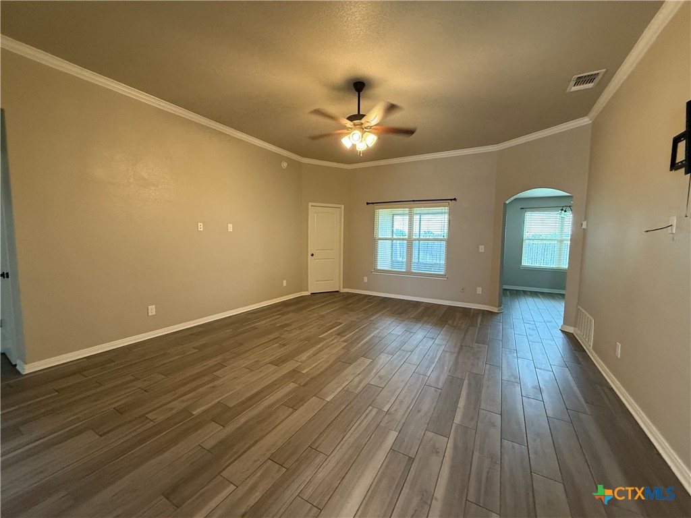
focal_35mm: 14
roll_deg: -0.2
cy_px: 259
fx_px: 279
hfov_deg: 102.1
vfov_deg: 85.7
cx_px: 346
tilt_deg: -3.7
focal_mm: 2.22
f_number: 2.2
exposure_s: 1/60
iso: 320
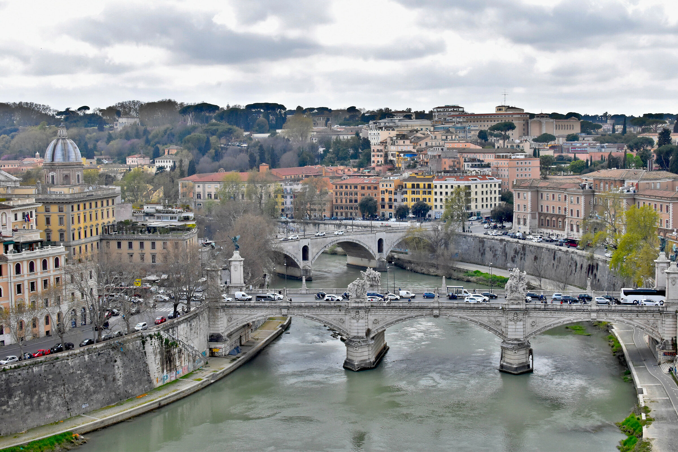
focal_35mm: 52
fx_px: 989
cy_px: 226
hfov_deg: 37.9
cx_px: 339
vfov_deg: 25.8
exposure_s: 1/640
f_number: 16
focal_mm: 35
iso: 1600
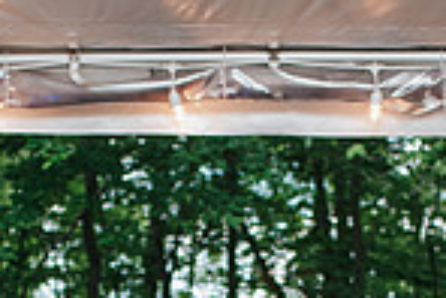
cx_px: 189
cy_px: 621
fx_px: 1997
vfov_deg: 8.1
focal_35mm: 161
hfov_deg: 12.7
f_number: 2.8
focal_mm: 35
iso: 500
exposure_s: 1/200
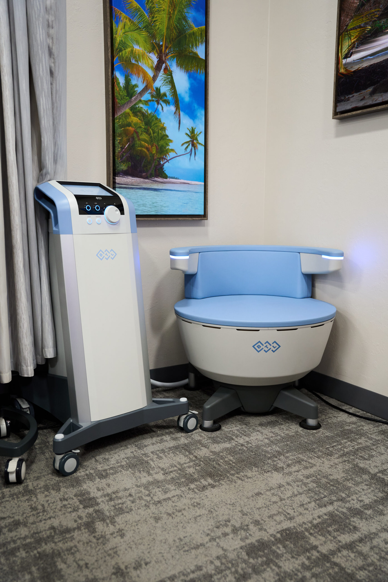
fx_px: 512
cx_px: 194
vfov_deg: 59.2
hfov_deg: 41.5
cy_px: 291
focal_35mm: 32
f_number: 2.8
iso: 1600
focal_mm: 31.7
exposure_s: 1/200
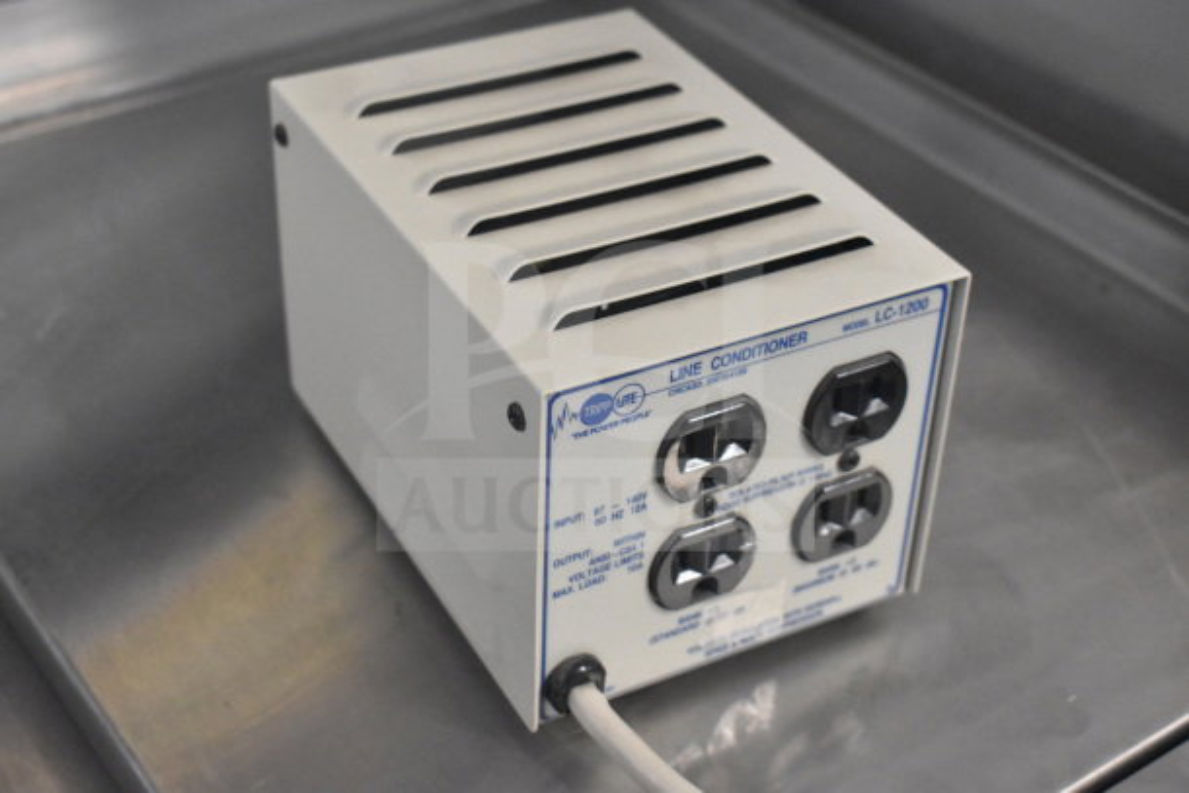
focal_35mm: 57
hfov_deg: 35.0
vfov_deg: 23.8
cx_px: 594
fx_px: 1883
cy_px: 396
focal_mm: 38
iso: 6400
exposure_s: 1/60
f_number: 4.8
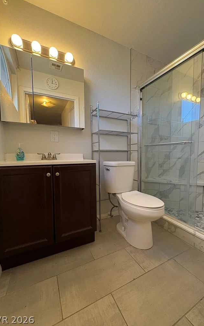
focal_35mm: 15
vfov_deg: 101.5
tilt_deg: -1.7
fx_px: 133
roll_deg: +0.9
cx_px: 112
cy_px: 163
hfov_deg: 74.6
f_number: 2.2
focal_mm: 2.22
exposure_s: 1/60
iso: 160
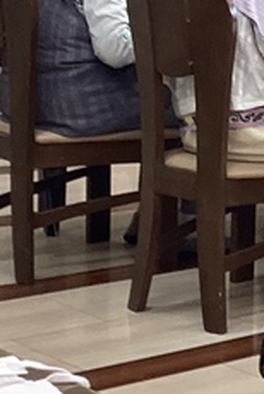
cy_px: 118
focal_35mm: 140
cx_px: 742
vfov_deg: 14.6
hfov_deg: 8.5
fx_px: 1535
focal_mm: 3.3
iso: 64
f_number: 2.4
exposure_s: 1/60
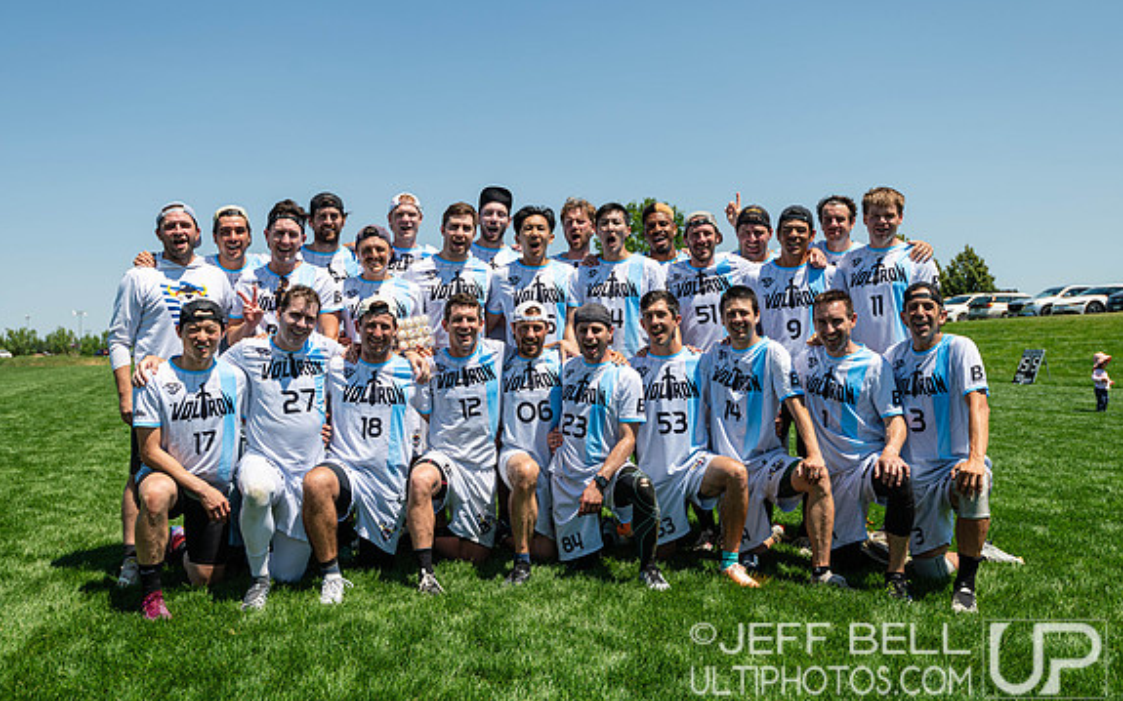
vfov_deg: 35.3
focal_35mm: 36
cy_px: 341
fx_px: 1101
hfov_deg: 54.0
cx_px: 561
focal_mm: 35
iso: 90
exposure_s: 1/800
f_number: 5.6
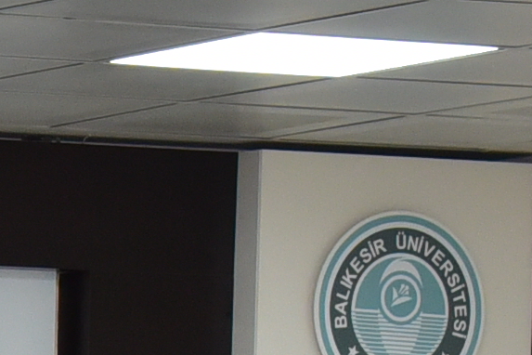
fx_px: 4418
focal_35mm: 299
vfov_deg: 4.5
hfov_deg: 6.6
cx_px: -602
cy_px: 673
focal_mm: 38
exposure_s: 1/200
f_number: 6.3
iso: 2000
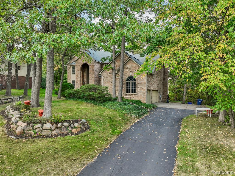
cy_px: 88
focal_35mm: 24
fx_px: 163
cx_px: 118
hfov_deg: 71.6
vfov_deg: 56.8
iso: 100
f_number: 2.8
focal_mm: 12.29
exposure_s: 1/60
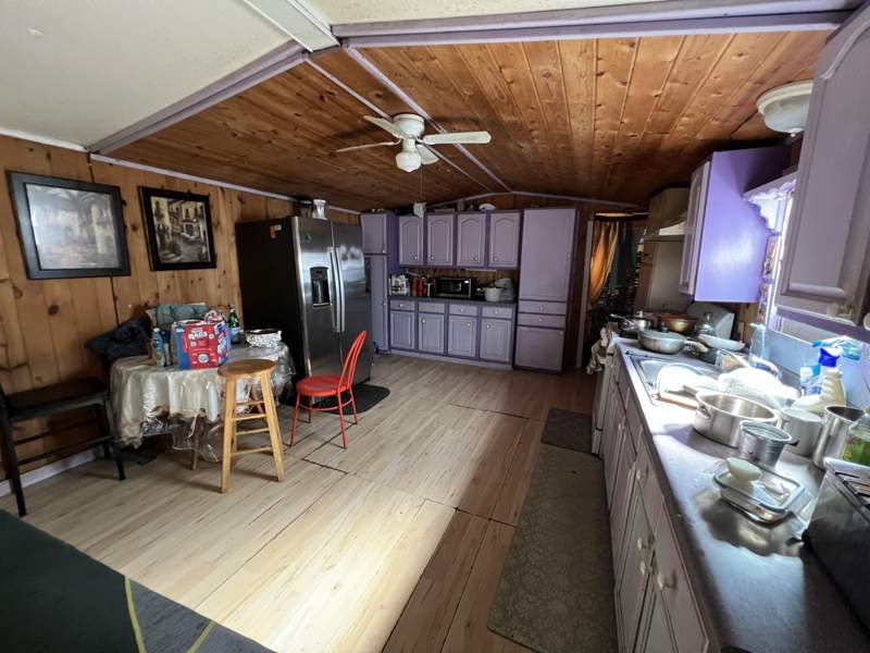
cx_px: 435
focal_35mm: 13
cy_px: 326
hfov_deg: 106.2
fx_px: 327
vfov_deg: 89.9
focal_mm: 1.57
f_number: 1.8
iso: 800
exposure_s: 1/40
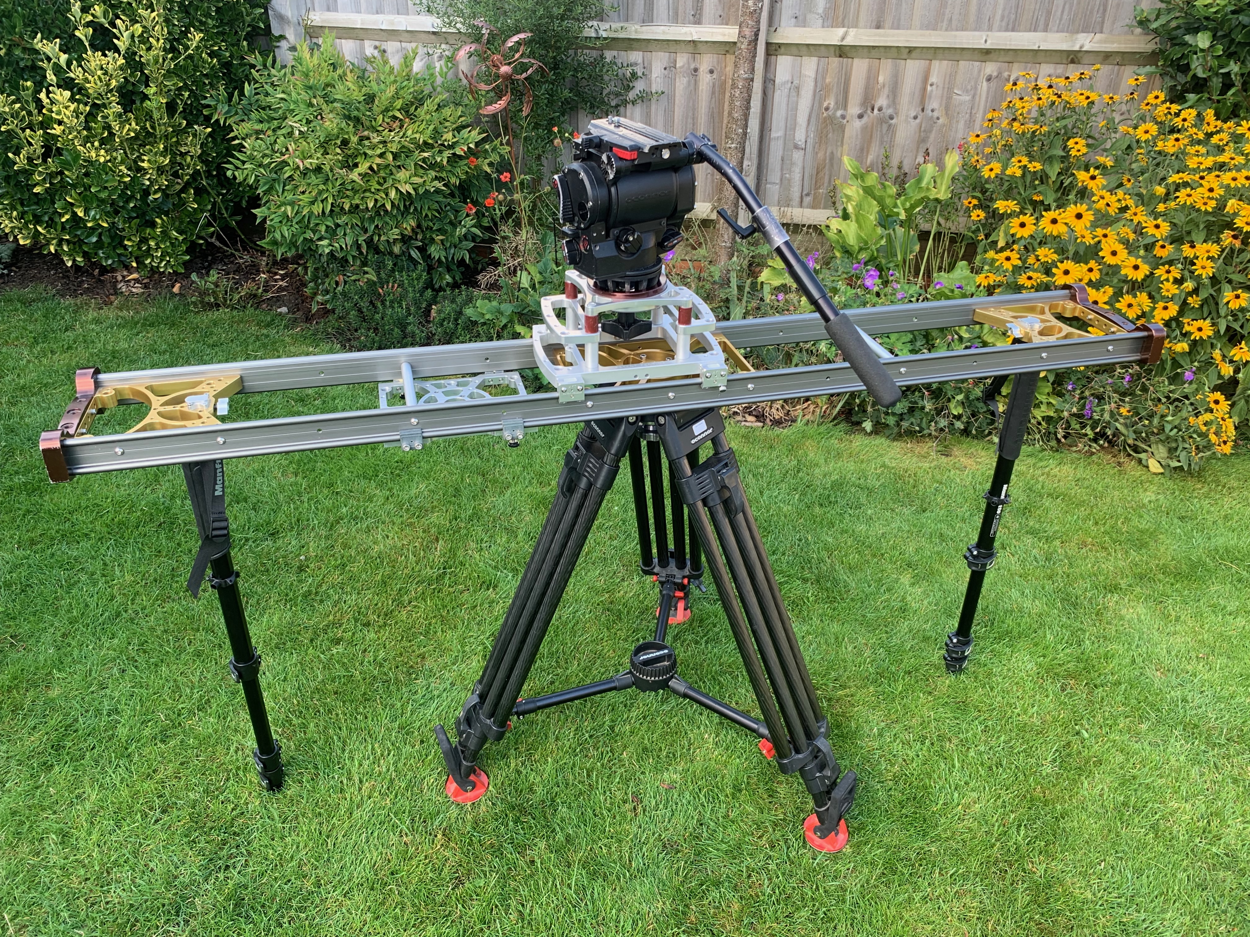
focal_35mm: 26
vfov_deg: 53.1
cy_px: 468
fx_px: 939
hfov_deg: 67.3
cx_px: 625
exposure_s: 1/122
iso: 25
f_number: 1.8
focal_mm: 4.25
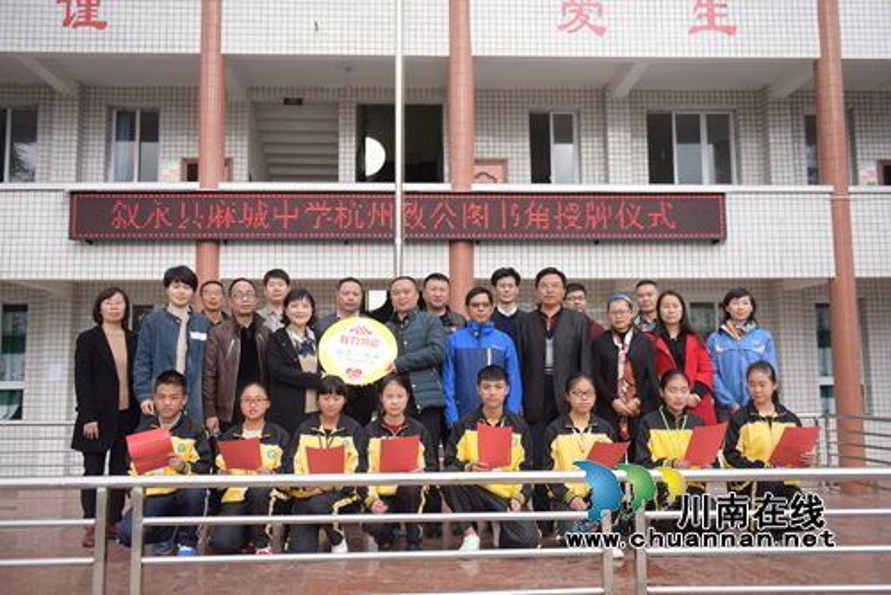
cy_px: 298
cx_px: 446
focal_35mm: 32
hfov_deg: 58.7
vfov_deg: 41.2
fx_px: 792
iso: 800
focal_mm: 32
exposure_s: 1/8000
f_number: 2.8
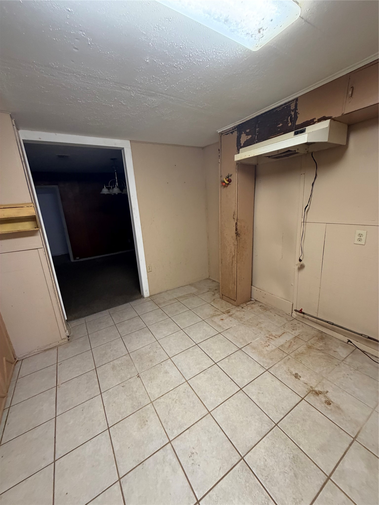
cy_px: 252
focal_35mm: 14
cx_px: 190
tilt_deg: -11.3
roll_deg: +3.0
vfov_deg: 102.1
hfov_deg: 85.7
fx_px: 204
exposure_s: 1/60
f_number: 2.2
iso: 400
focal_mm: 2.22
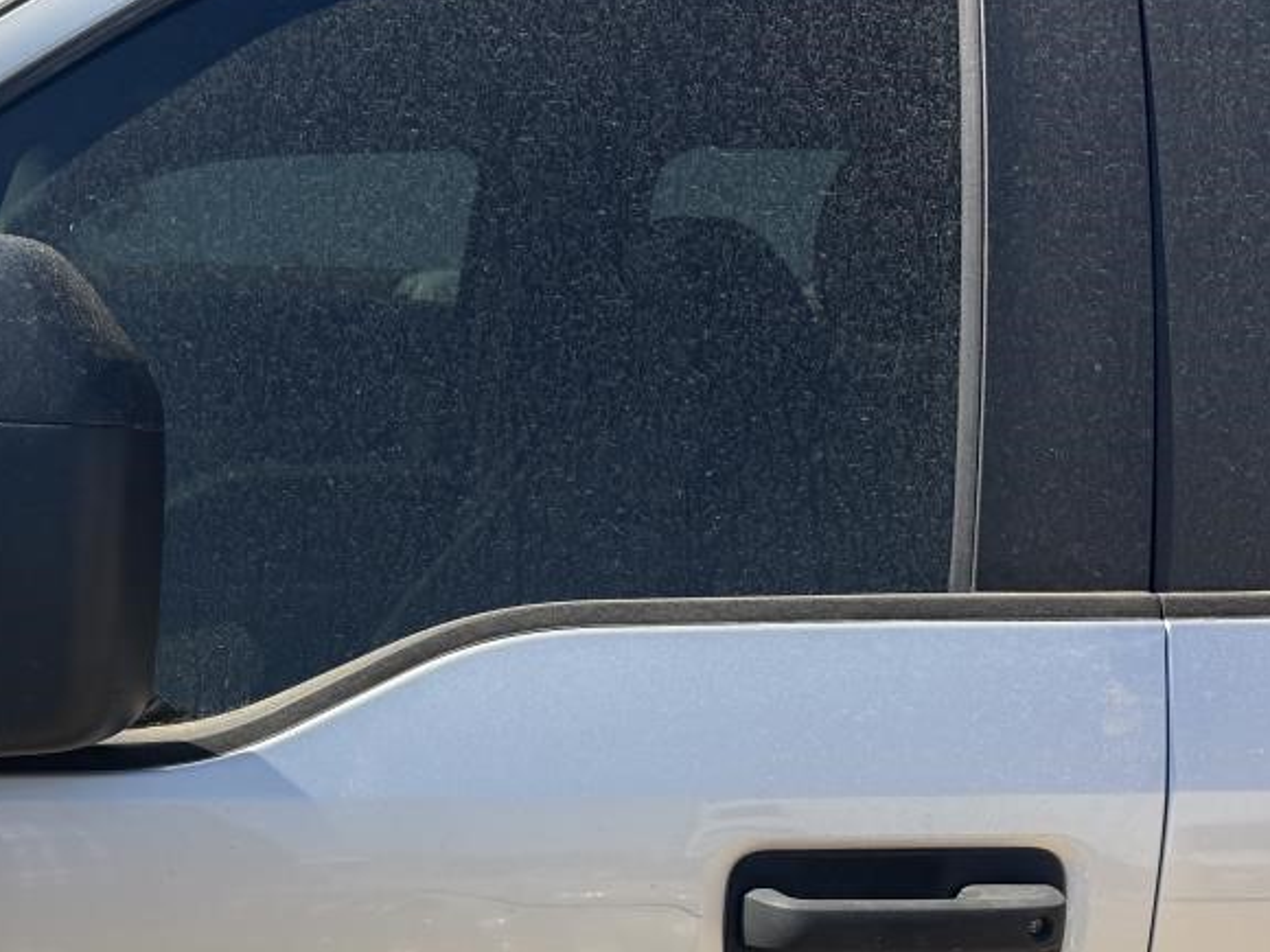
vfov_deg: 26.5
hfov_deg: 34.4
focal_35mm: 53
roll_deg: -1.4
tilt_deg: -14.2
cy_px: 884
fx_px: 1944
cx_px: 160
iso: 100
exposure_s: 1/4405
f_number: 1.78
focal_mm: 6.76
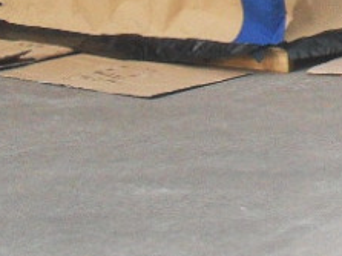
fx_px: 1550
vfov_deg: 9.1
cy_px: -176
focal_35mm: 157
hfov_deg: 11.5
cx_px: 652
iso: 200
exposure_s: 1/45
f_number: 3.2
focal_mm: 6.3
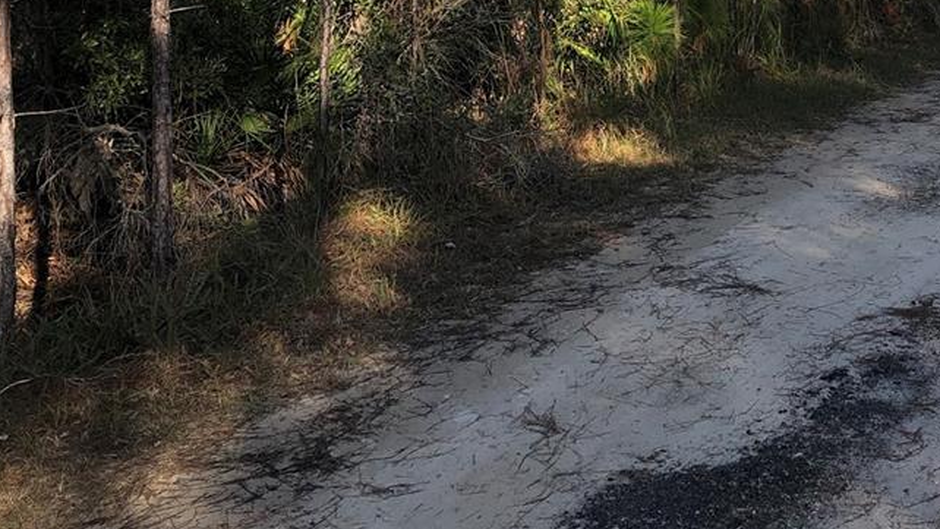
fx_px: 1421
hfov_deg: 36.4
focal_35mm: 57
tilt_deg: -1.9
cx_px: 599
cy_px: -92
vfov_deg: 19.9
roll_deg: -0.2
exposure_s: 1/640
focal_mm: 3.99
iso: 20
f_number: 1.8
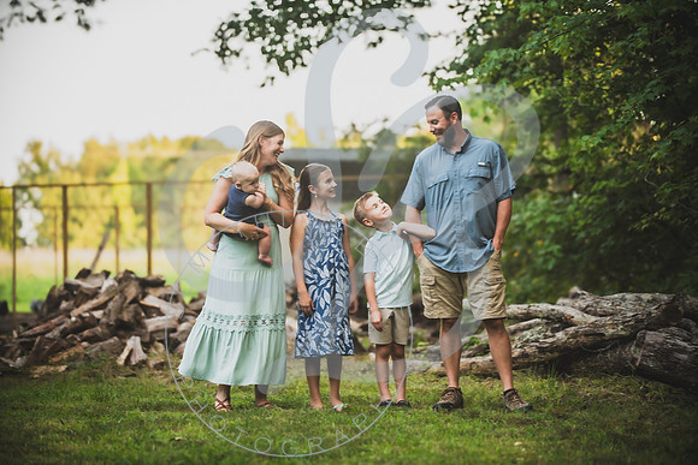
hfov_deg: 17.0
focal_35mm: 120
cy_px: 232
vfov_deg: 11.4
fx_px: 2331
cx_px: 349
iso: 500
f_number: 2.8
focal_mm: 120
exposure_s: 1/250
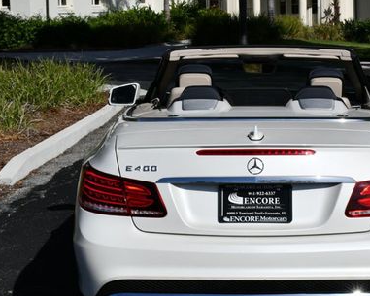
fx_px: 1106
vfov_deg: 15.2
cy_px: 170
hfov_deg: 18.9
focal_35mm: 101
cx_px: 252
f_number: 11
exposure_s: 1/500
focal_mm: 32
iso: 100
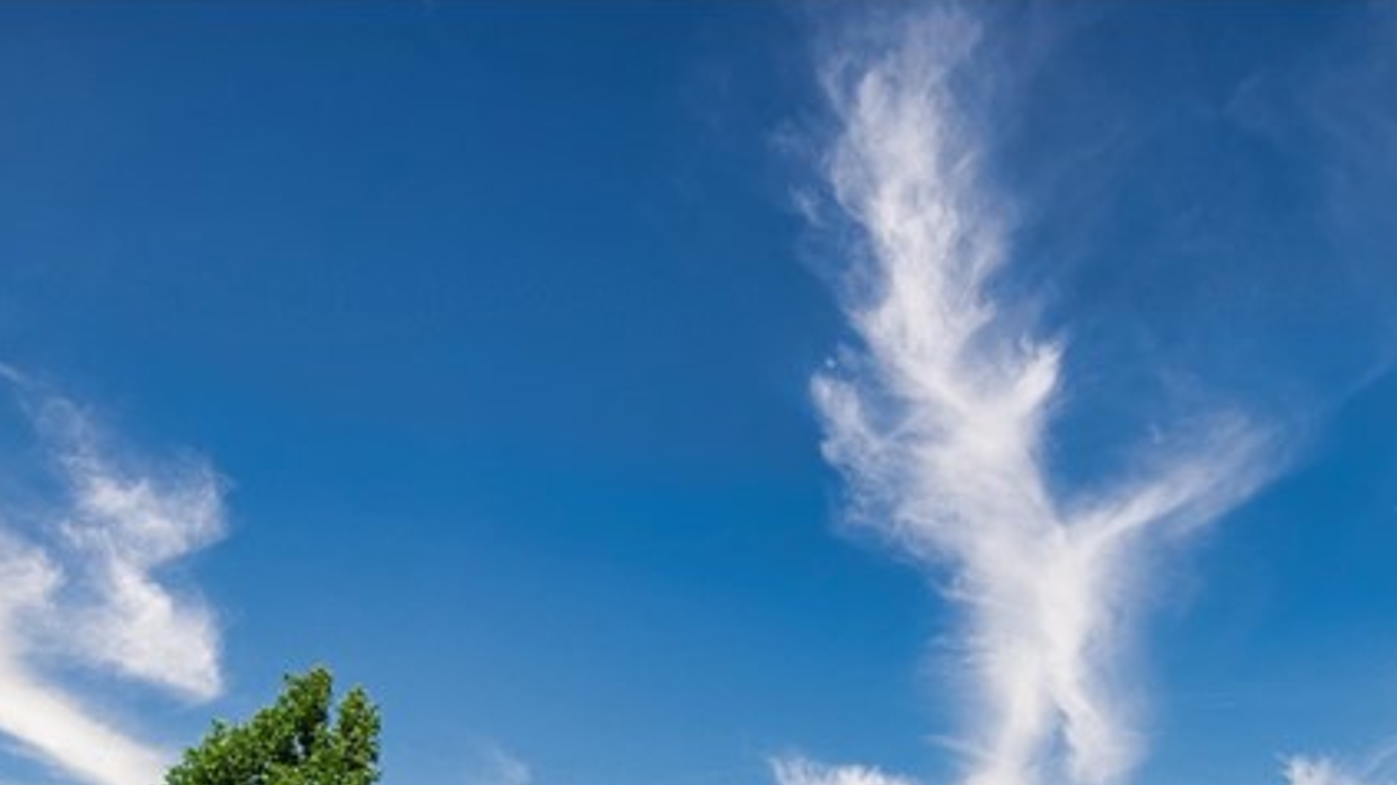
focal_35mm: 74
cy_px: 1265
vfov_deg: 14.8
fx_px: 2740
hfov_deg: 28.6
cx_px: 679
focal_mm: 14
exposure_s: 1/125
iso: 125
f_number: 18
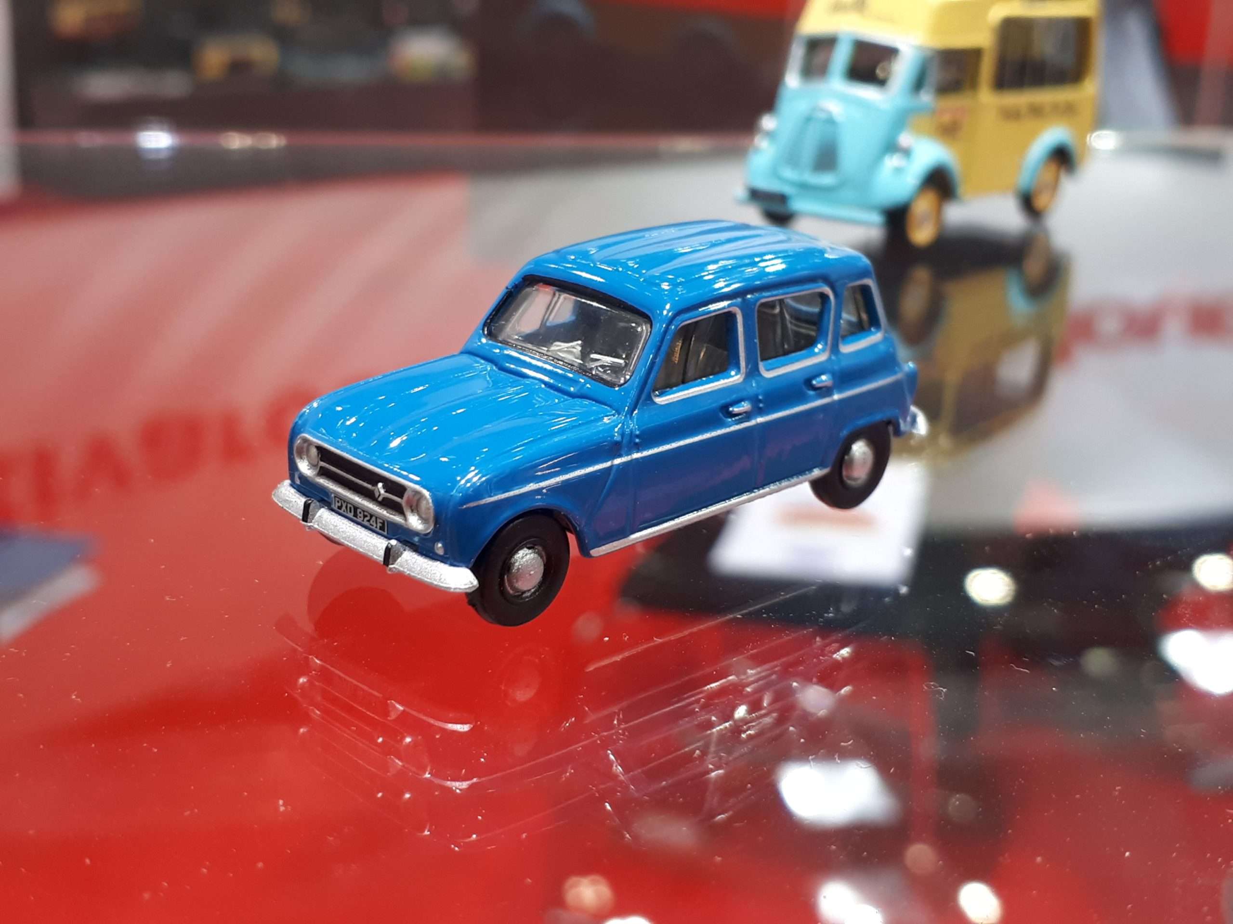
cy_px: 462
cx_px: 616
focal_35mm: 27
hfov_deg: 65.3
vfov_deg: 51.4
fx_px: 962
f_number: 1.9
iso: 64
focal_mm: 3.6
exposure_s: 1/33
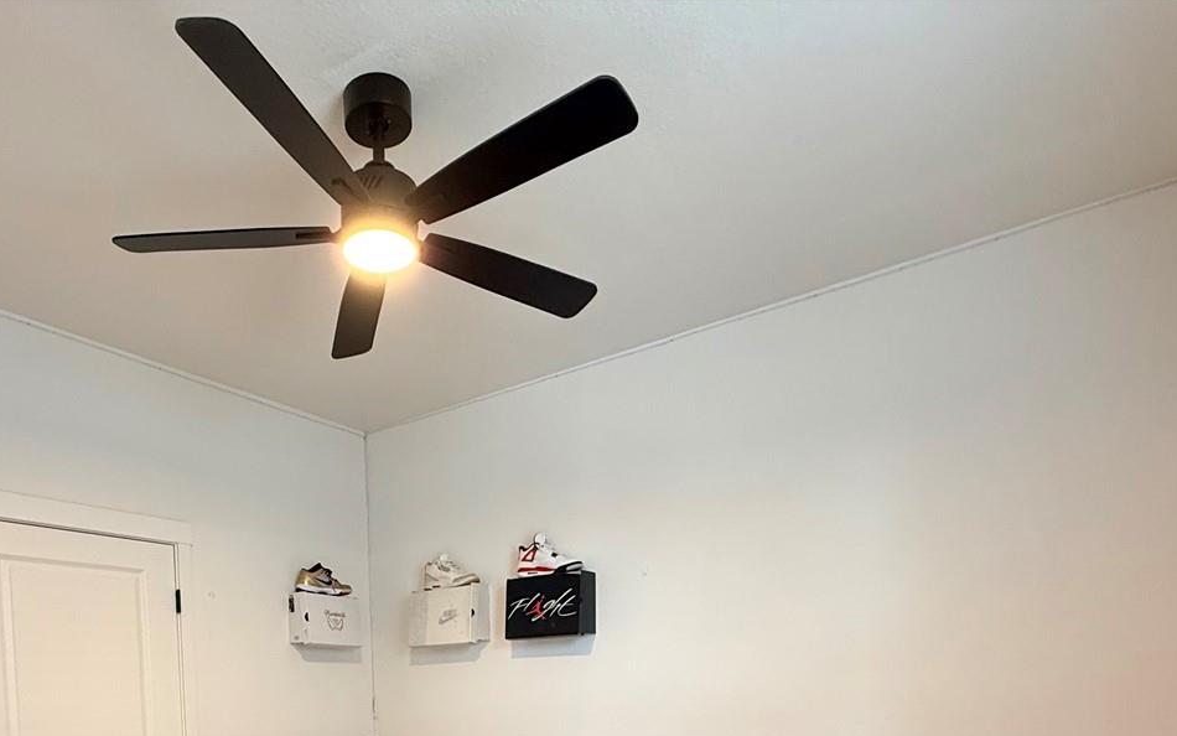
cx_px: 429
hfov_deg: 71.1
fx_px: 802
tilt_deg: -3.3
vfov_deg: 42.4
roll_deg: +1.4
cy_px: 740
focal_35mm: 25
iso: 160
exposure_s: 1/60
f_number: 2.2
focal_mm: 2.22
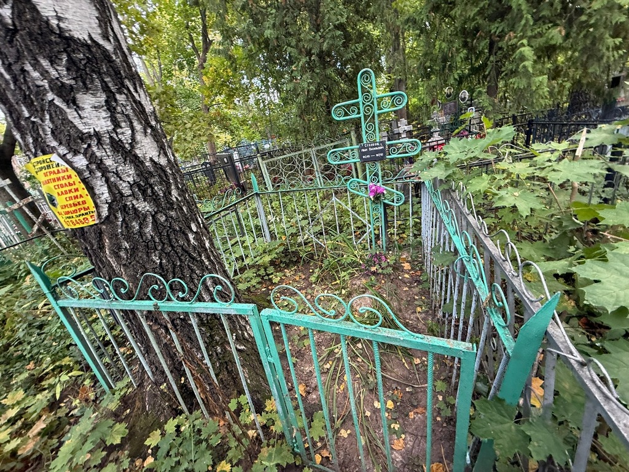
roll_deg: +16.6
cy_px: 236
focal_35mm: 14
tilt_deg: -22.5
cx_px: 314
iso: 250
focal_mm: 2.22
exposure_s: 1/99
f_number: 2.2
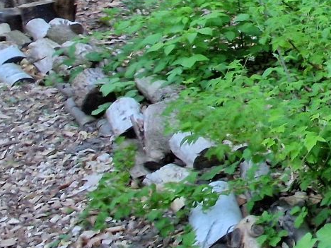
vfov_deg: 24.8
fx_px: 478
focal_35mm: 50
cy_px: -85
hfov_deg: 23.2
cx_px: 576
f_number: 2.2
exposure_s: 1/33
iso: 320
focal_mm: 2.2
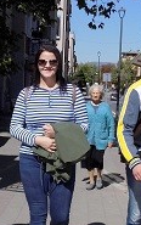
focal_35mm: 79
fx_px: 485
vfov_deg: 26.0
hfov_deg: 16.4
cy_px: 141
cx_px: 26
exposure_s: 1/1250
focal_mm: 4
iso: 80
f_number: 3.1
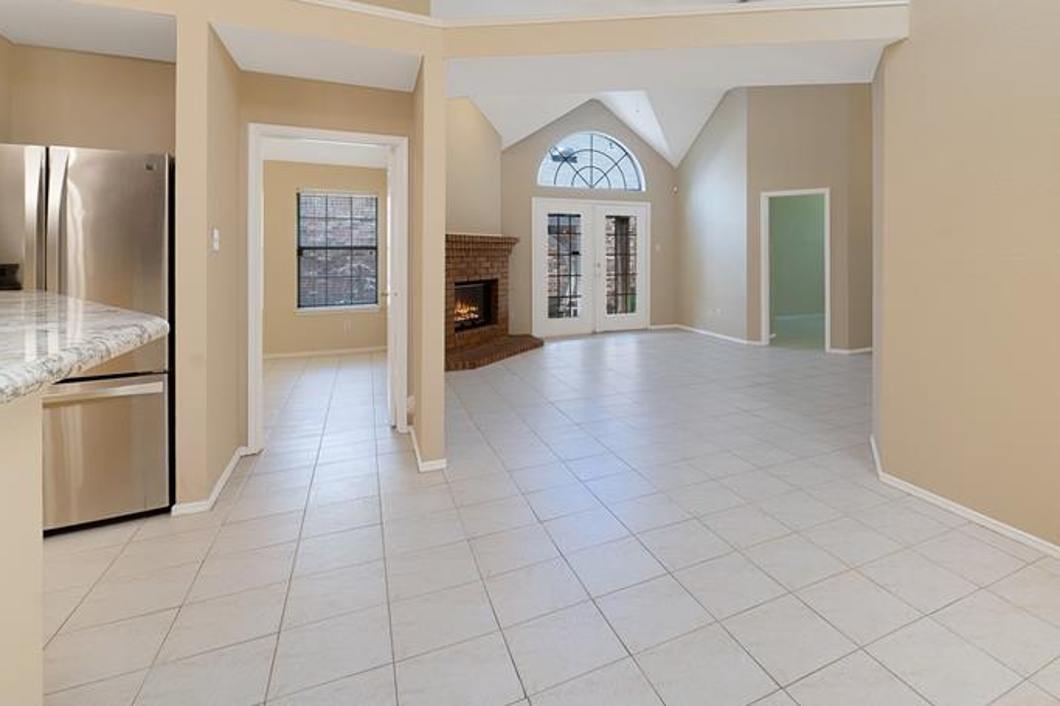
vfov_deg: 66.1
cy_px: 254
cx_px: 666
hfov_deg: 88.1
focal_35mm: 18
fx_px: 530
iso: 500
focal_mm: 12
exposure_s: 1/30
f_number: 9
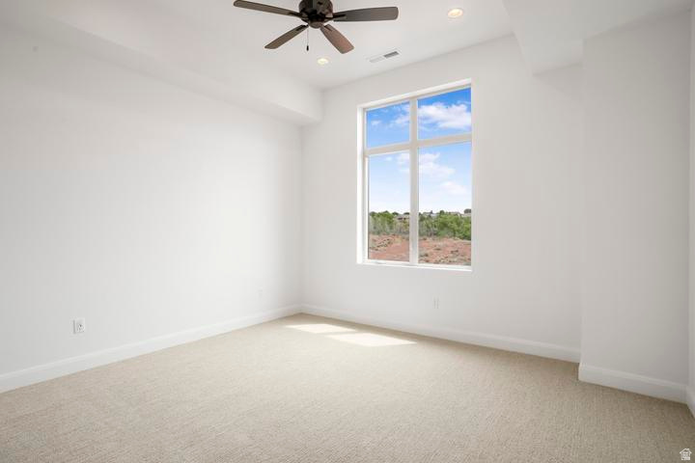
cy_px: 232
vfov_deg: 70.4
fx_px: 328
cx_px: 348
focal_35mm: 17
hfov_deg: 93.3
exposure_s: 1/125
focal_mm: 17
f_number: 9
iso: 250
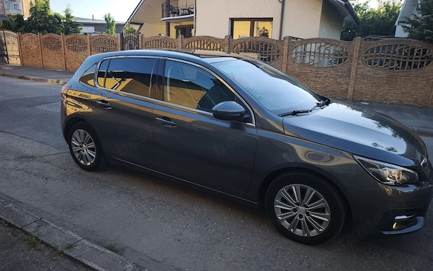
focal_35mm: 25
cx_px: 221
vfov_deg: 49.3
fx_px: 295
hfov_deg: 72.5
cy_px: 130
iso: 50
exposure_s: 1/729
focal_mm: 6.57
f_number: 1.6
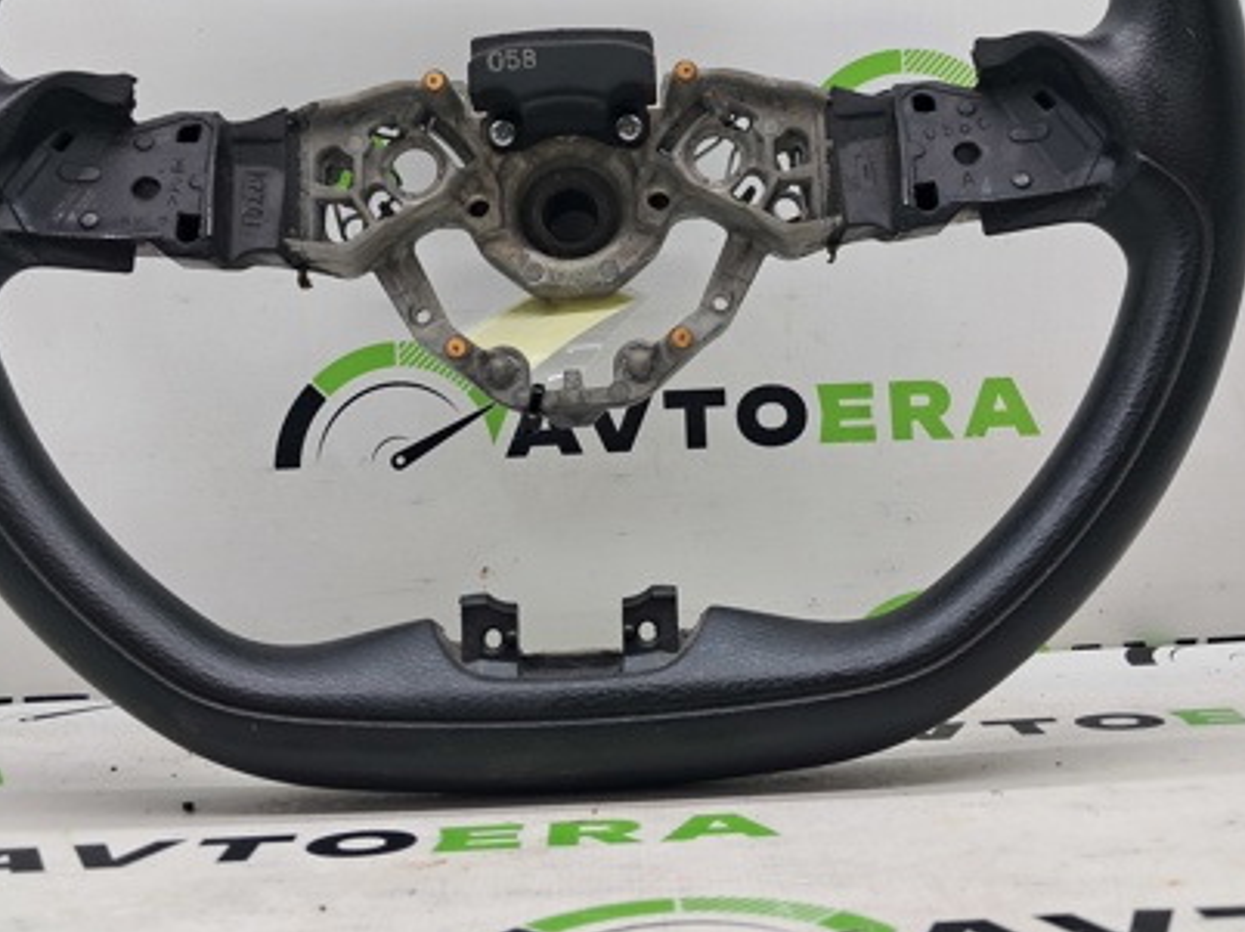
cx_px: 635
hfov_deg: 43.9
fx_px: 1546
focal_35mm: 43
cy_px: 221
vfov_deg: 32.8
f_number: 1.8
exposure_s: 1/50
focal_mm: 4
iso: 50
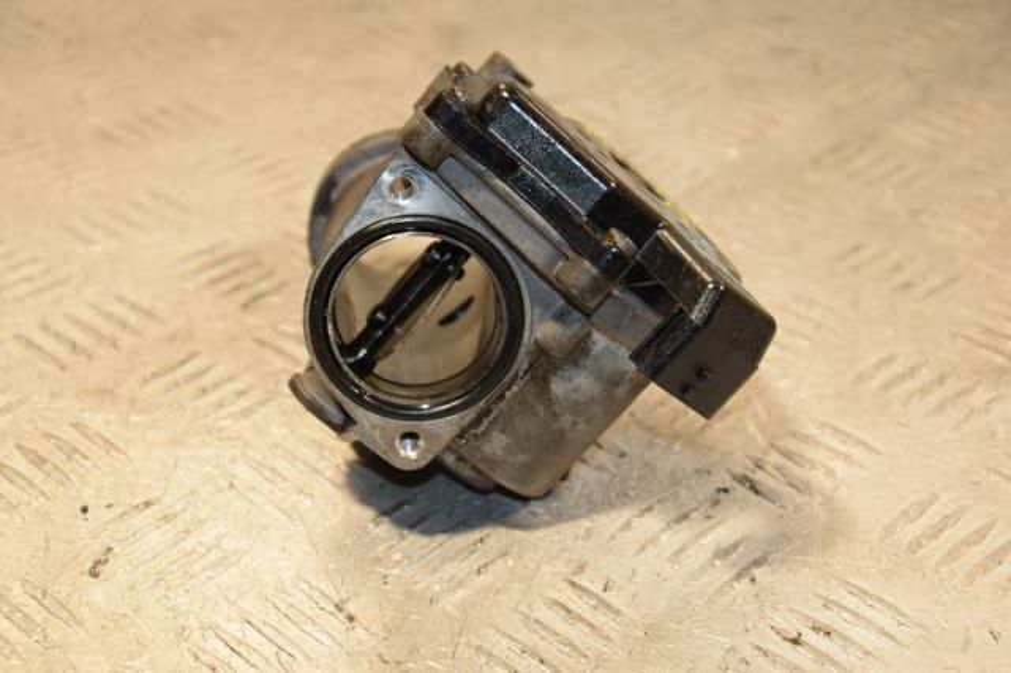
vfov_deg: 17.5
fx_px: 2189
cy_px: 336
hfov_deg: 26.0
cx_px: 506
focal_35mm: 78
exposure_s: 1/200
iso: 800
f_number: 5
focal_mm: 52
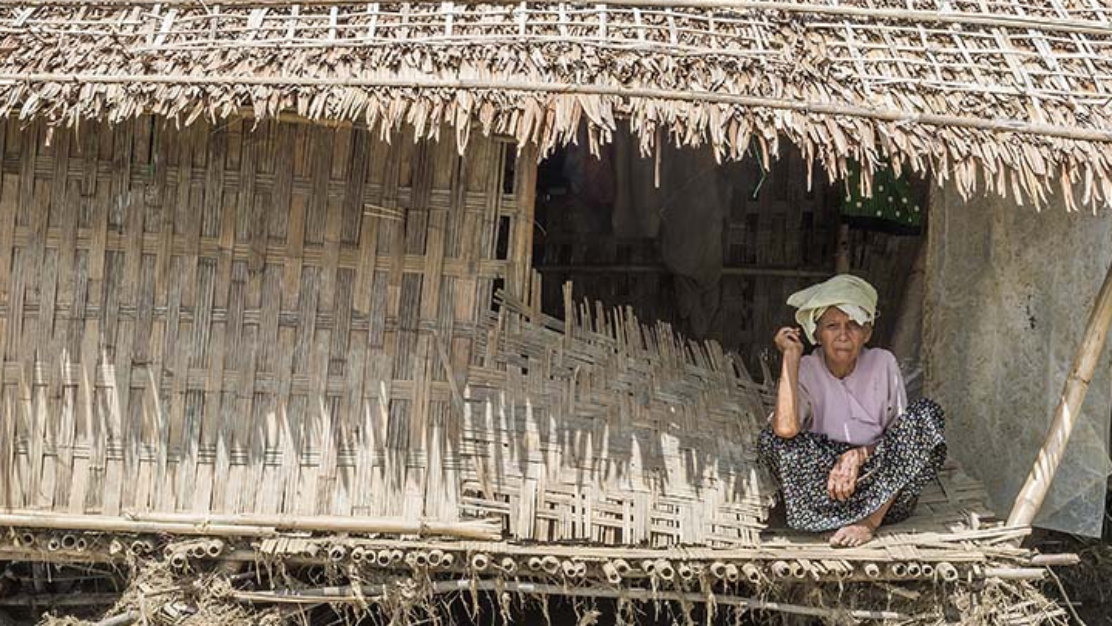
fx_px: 1976
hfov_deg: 31.4
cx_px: 451
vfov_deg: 18.0
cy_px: 404
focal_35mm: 67
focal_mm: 48
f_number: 14
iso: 400
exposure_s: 1/400
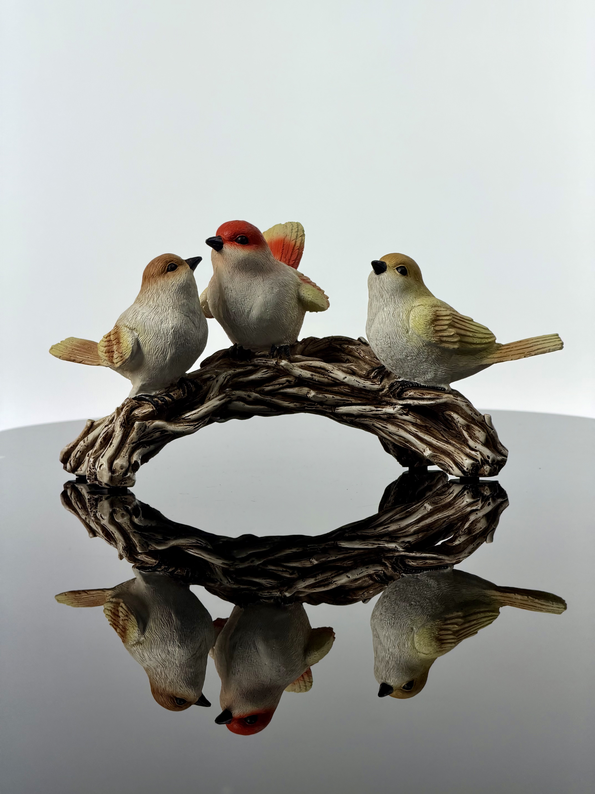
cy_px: 397
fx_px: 2292
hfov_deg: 14.8
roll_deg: +0.8
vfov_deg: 19.6
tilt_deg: -6.5
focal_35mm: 100
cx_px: 298
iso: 100
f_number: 2.8
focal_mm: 16.89
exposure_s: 1/97
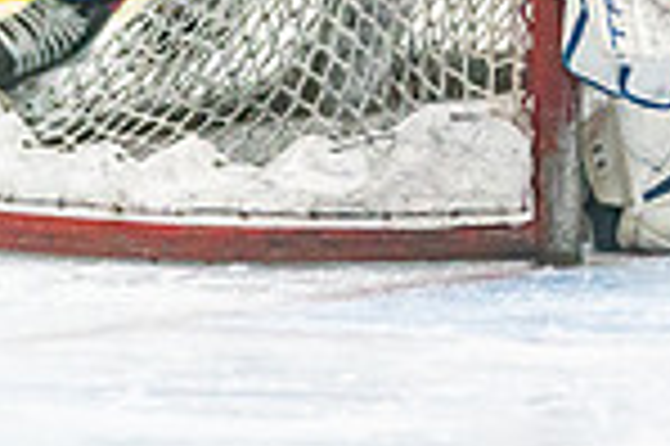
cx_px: 857
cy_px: -182
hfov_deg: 3.2
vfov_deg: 2.1
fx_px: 12084
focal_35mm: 650
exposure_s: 1/1250
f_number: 2.8
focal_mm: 142
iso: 3200
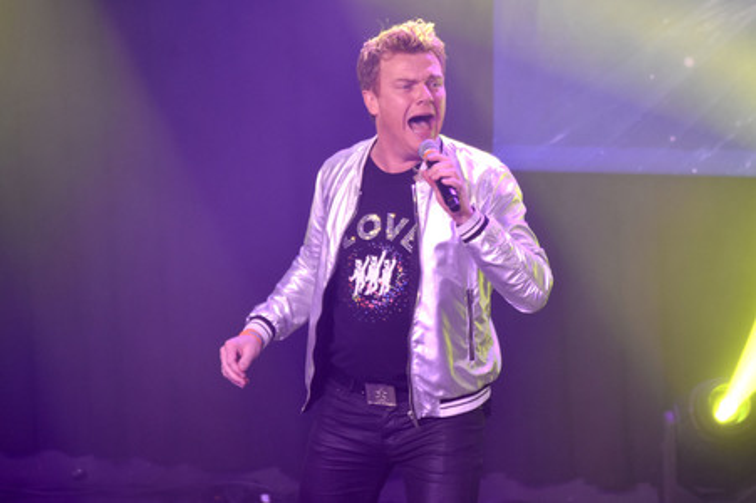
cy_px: 252
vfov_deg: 5.4
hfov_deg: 8.1
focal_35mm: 255
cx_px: 378
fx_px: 5351
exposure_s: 1/200
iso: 1400
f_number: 5.6
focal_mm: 170
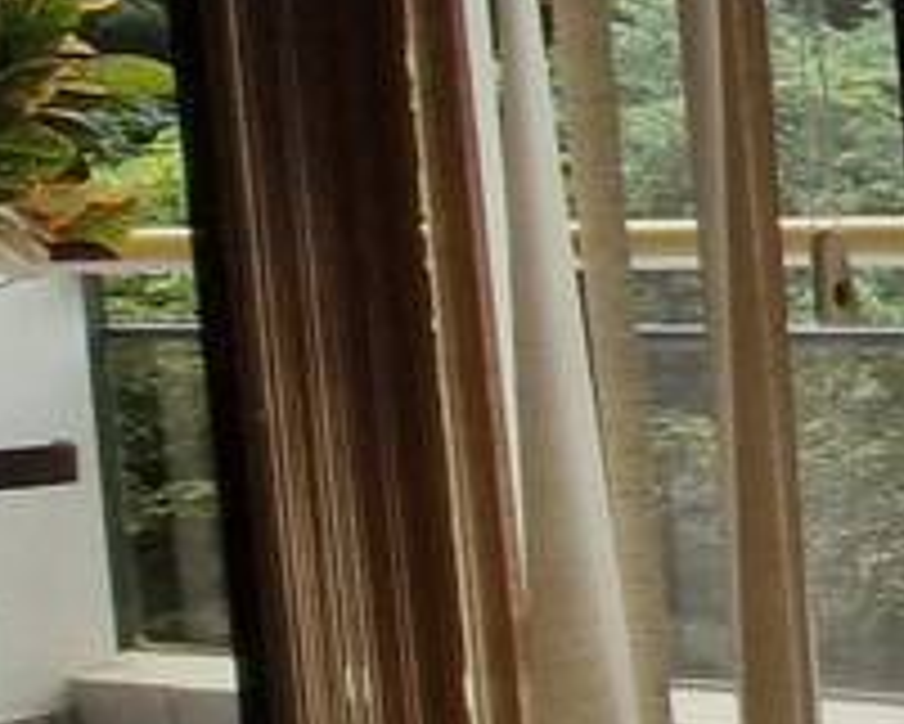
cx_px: 2712
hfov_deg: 11.5
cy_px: 283
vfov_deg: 16.9
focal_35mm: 91
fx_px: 2436
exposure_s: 1/598
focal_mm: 1.74
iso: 50
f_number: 2.2
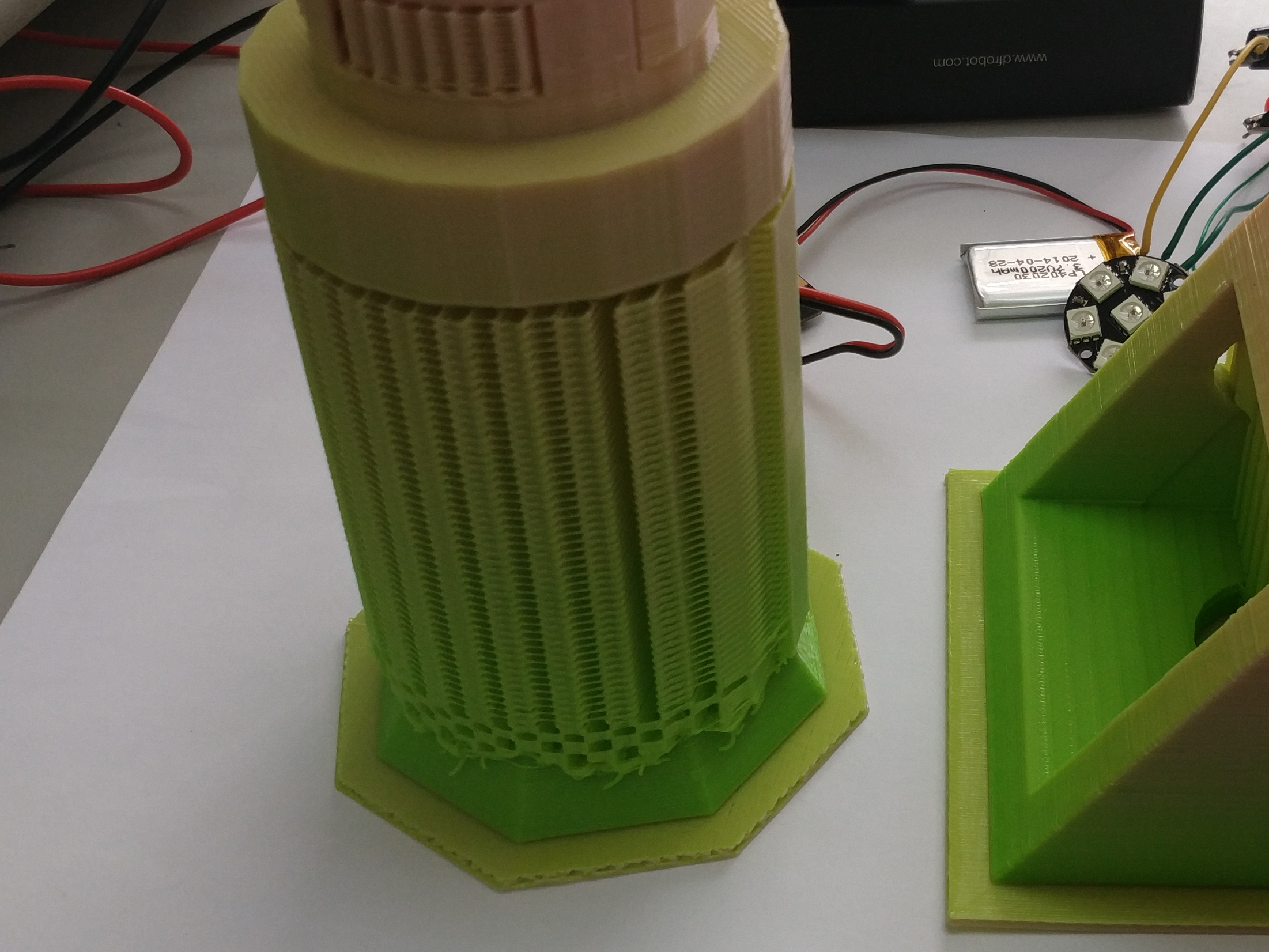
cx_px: 972
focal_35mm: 51
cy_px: 422
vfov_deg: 28.5
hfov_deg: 36.5
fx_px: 1870
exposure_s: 1/33
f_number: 2.2
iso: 125
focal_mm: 4.73
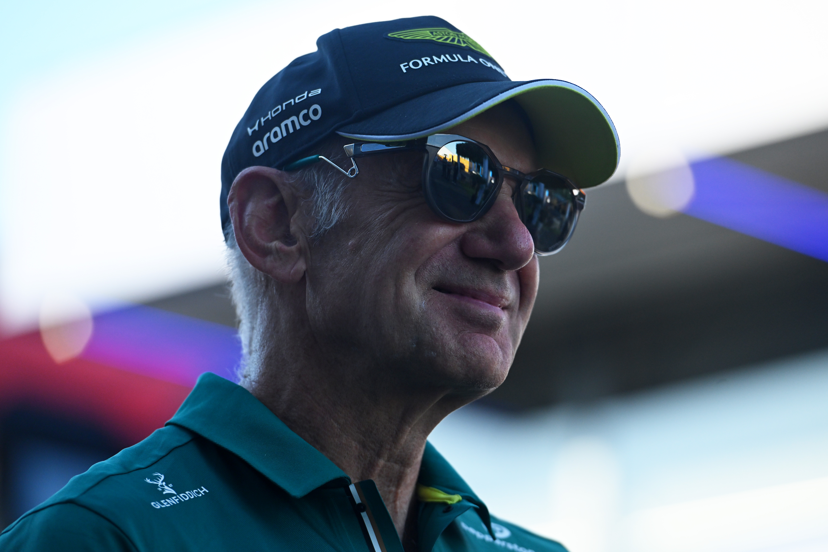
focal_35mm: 200
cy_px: 276
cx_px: 414
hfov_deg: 10.3
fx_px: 4600
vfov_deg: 6.9
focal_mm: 200
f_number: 4
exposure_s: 1/1600
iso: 800
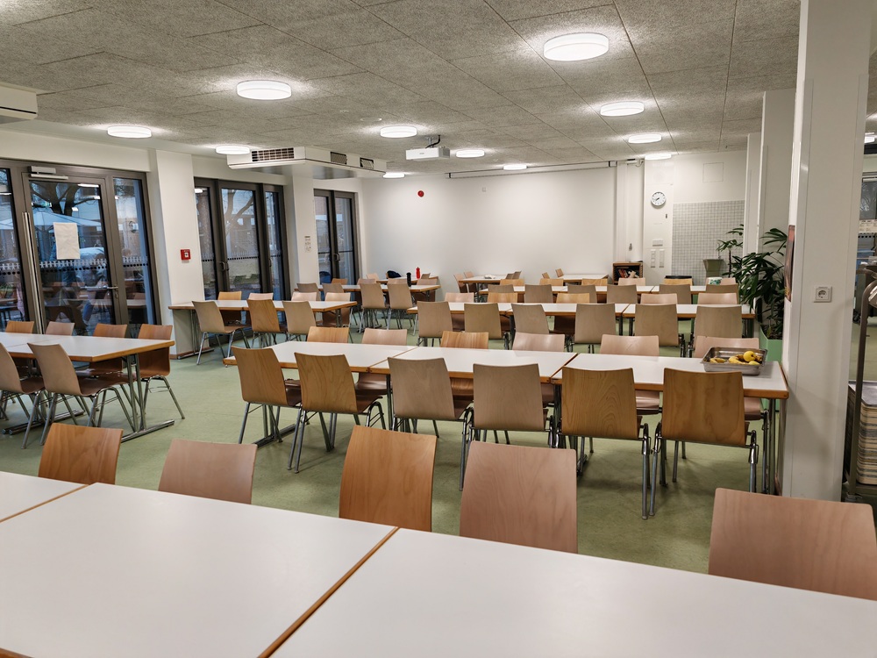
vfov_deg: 51.4
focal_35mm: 27
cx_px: 438
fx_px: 684
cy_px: 329
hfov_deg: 65.3
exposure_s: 1/100
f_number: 1.6
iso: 80
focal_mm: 7.62
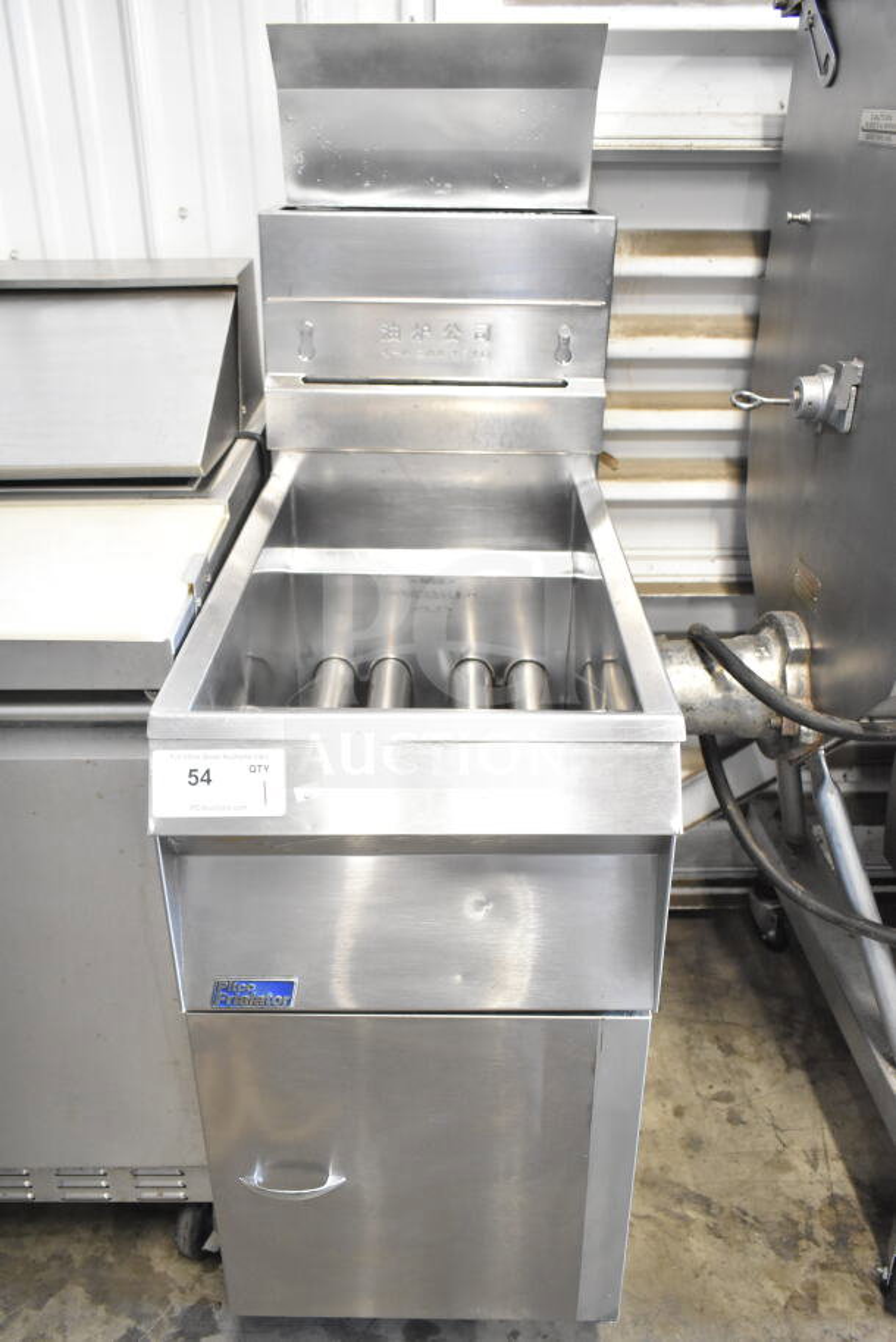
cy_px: 671
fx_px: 1119
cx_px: 448
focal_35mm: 30
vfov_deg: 61.9
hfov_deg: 43.6
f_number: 3.5
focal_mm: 20
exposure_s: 1/30
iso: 2500
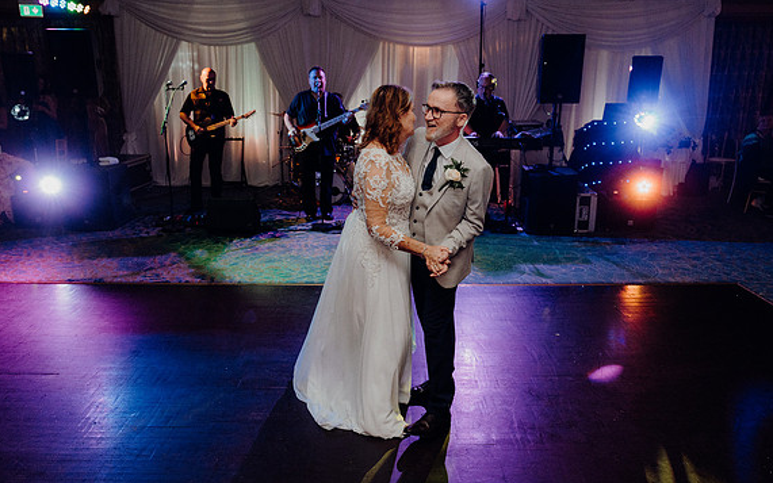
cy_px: 250
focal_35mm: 29
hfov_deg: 64.6
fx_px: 611
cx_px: 389
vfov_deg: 43.2
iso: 2500
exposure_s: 1/200
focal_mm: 28
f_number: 3.5
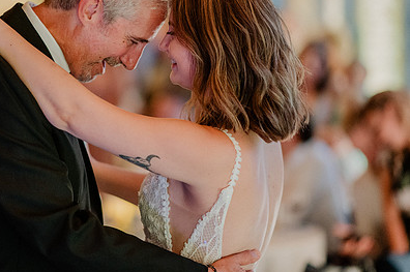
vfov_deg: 8.8
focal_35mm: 156
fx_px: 1774
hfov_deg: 13.1
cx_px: 109
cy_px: 81
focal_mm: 105
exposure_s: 1/320
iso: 3200
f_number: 1.4
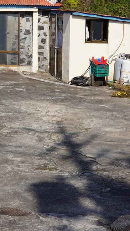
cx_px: -24
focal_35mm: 113
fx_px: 693
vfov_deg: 18.9
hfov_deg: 10.6
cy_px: 82
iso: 100
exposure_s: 1/100
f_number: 14
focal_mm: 35
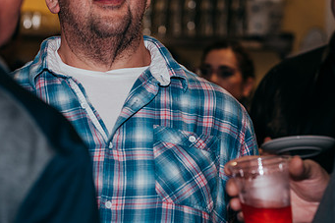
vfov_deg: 9.4
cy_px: 63
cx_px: 87
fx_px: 1349
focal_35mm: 145
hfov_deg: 14.1
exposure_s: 1/100
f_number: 3.5
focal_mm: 85
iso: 125
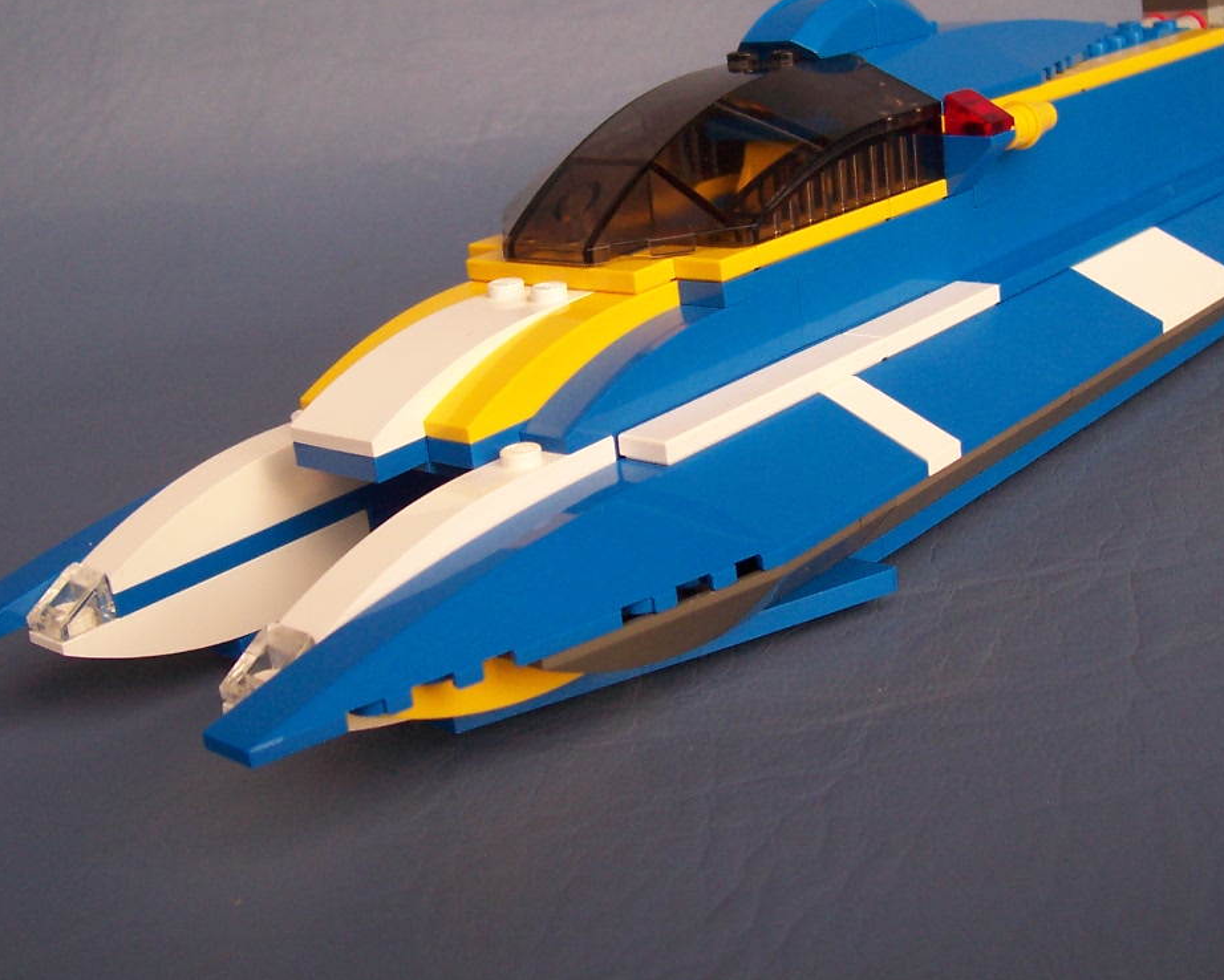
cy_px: 402
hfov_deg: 39.5
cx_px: 665
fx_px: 1703
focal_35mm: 47
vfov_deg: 32.0
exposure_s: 1/90
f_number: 2.8
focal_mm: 5.6
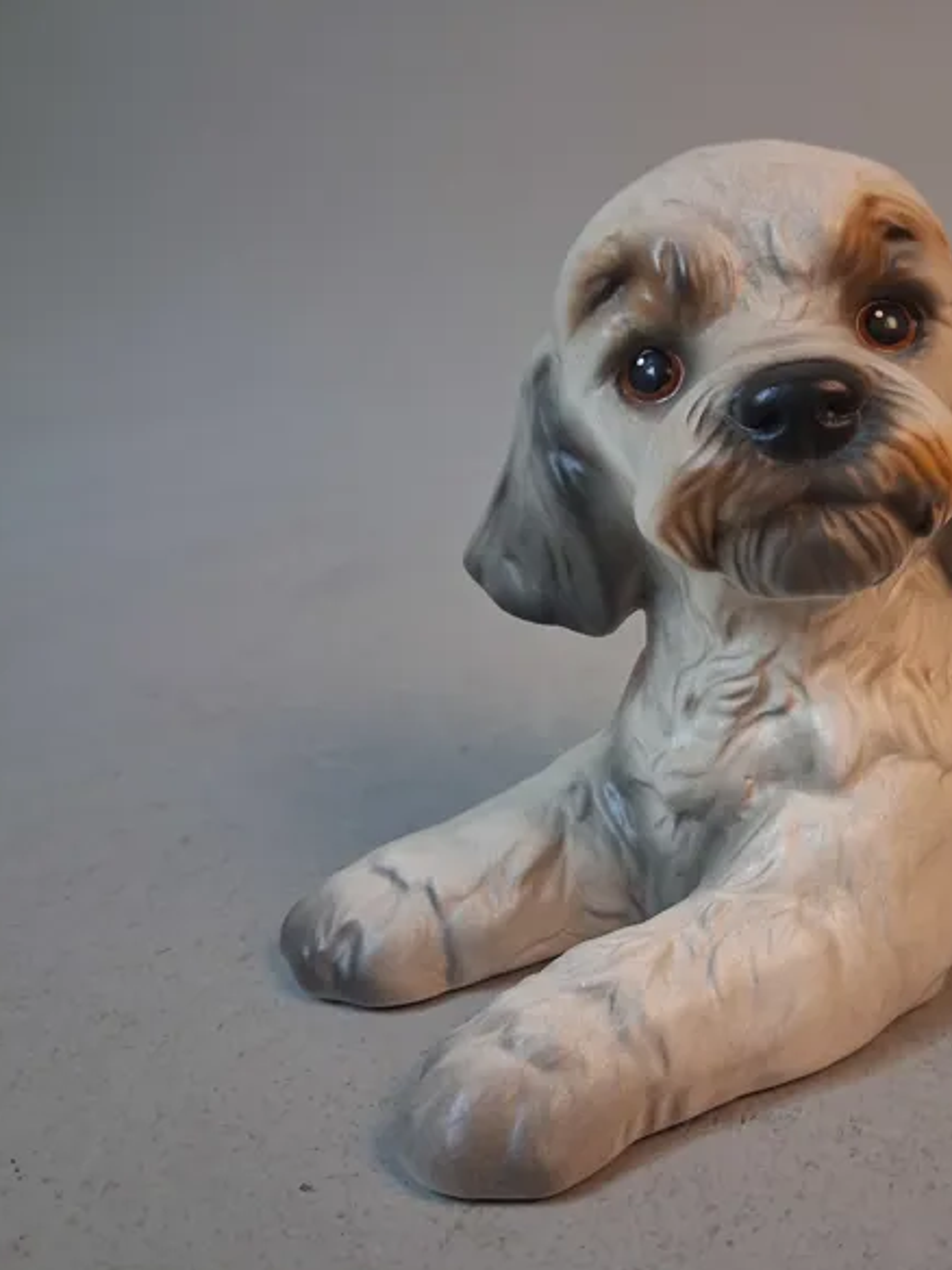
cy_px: 650
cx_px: 776
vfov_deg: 50.1
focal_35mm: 37
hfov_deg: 37.2
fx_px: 1357
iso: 320
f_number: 1.8
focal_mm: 4
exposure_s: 1/50
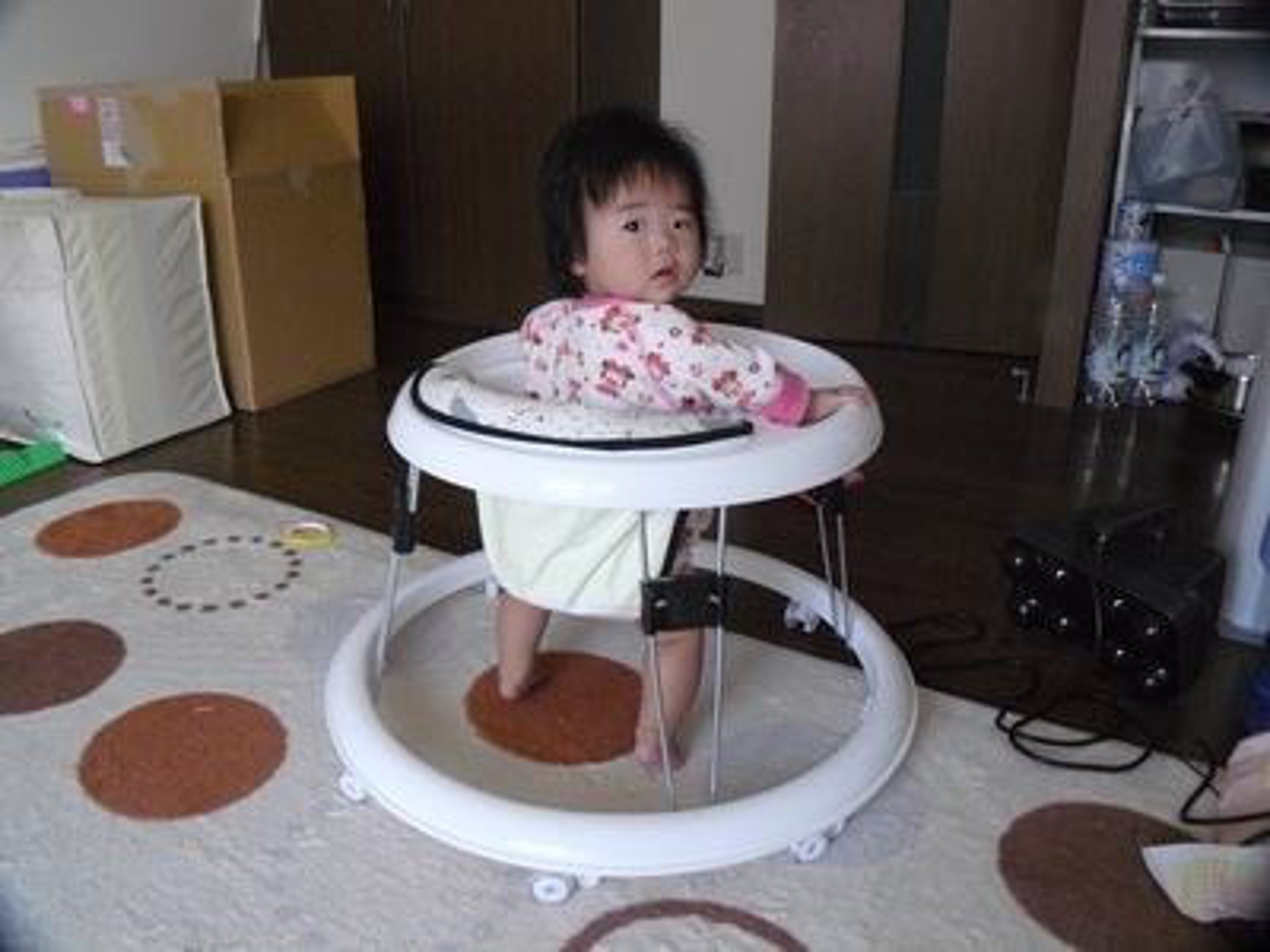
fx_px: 1321
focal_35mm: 36
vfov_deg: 39.7
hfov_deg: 51.4
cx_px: 635
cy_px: 476
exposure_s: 1/30
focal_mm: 6
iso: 400
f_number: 2.8
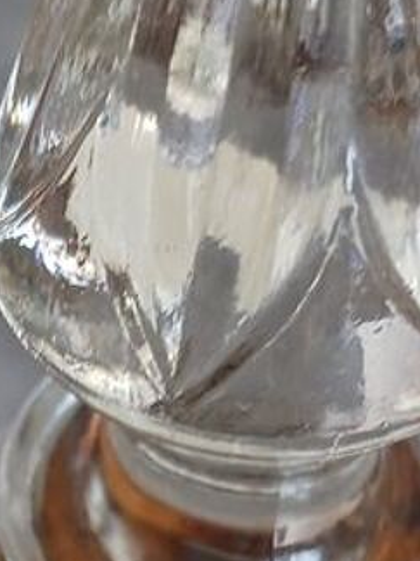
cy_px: 728
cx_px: 69
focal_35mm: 111
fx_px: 1796
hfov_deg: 13.3
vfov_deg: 16.7
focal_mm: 4
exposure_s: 1/50
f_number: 1.8
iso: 80
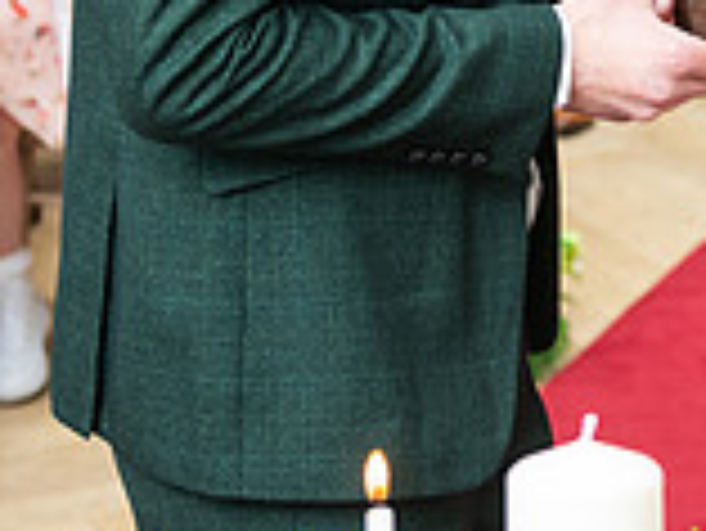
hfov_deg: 12.4
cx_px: 832
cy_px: -223
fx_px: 3184
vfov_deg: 9.3
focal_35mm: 156
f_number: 3.5
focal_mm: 44
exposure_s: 1/200
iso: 400
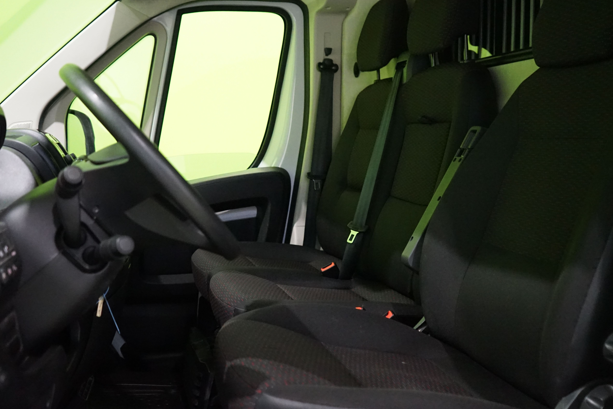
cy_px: 183
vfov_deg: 35.0
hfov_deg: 50.6
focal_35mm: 38
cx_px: 273
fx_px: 647
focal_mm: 30
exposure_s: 1/100
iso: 6400
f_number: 3.5
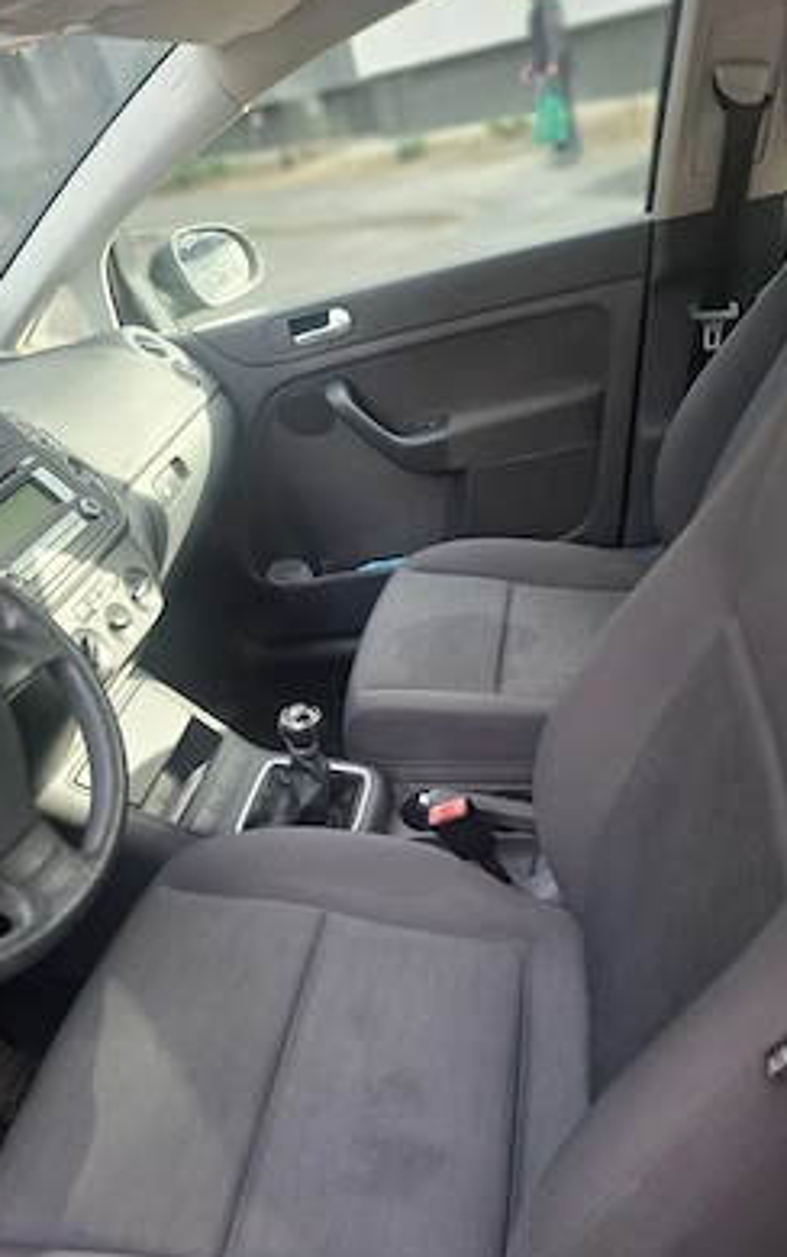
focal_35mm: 25
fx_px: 857
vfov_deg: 72.5
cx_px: 448
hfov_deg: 49.2
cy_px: 628
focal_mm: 5.54
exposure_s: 1/100
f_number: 1.8
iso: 64
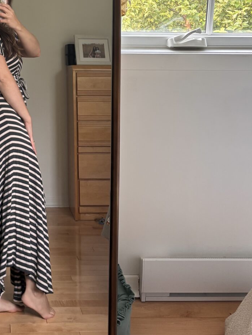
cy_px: 29
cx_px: 29
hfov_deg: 25.0
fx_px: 553
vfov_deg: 32.0
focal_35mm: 57
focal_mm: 5.96
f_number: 1.6
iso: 125
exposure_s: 1/109
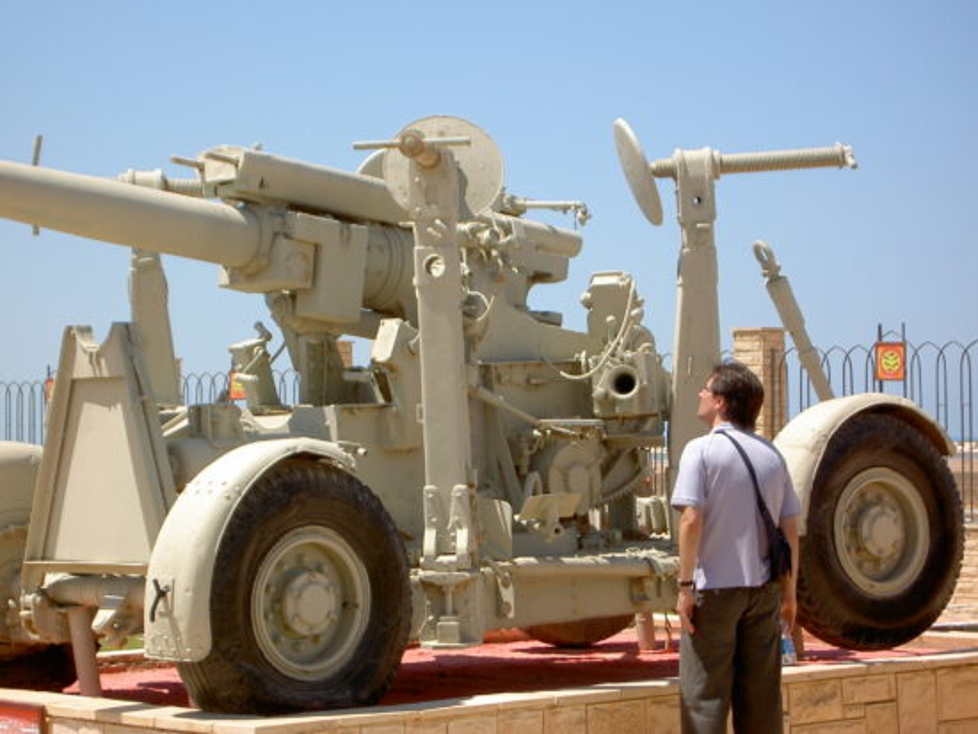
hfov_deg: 19.3
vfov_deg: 14.5
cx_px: 489
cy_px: 367
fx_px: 2883
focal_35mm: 102
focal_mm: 16.8
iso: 50
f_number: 4.9
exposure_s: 1/400
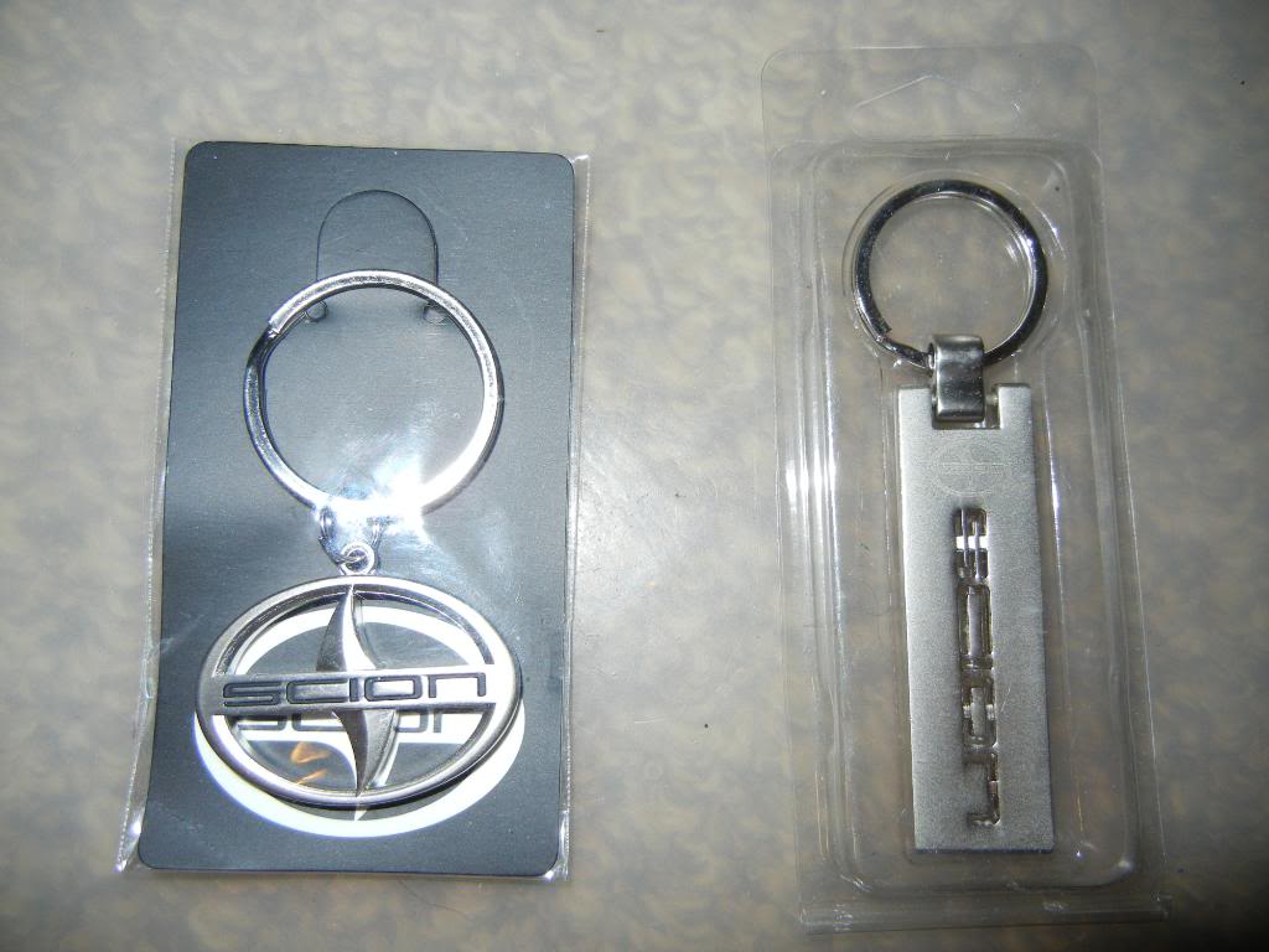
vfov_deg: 46.8
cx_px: 634
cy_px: 476
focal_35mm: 30
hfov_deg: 60.0
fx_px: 1100
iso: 200
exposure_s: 1/30
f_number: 7
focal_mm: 5.4
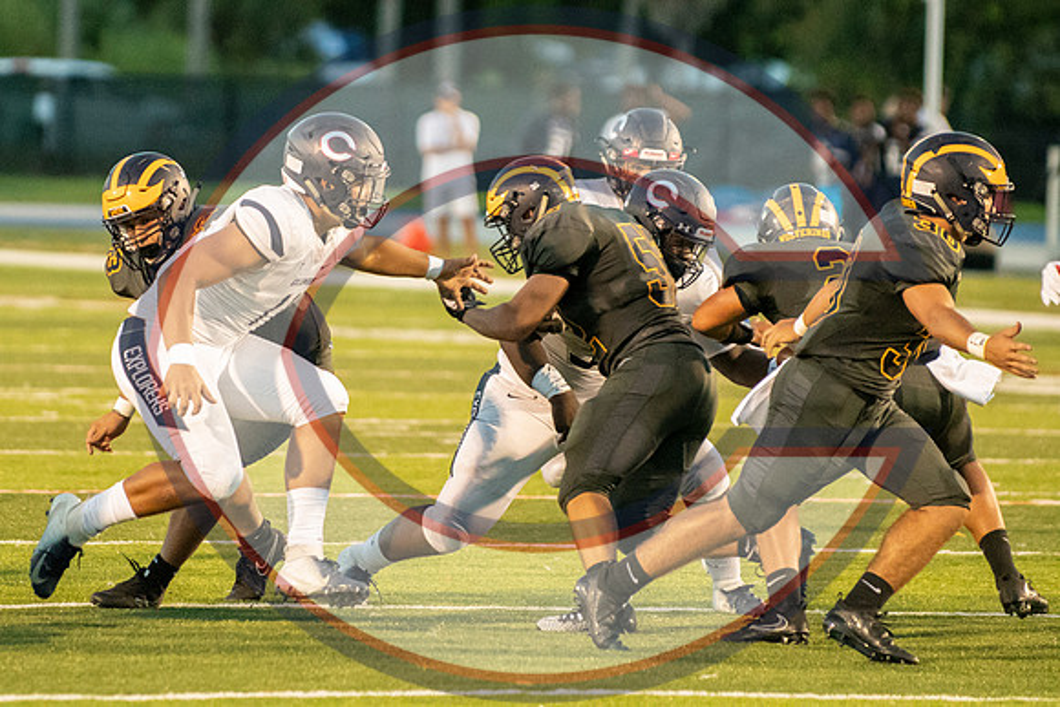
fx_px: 11170
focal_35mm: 379
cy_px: 260
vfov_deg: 3.6
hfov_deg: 5.4
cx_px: 390
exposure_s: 1/1600
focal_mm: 200
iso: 10000
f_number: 2.8
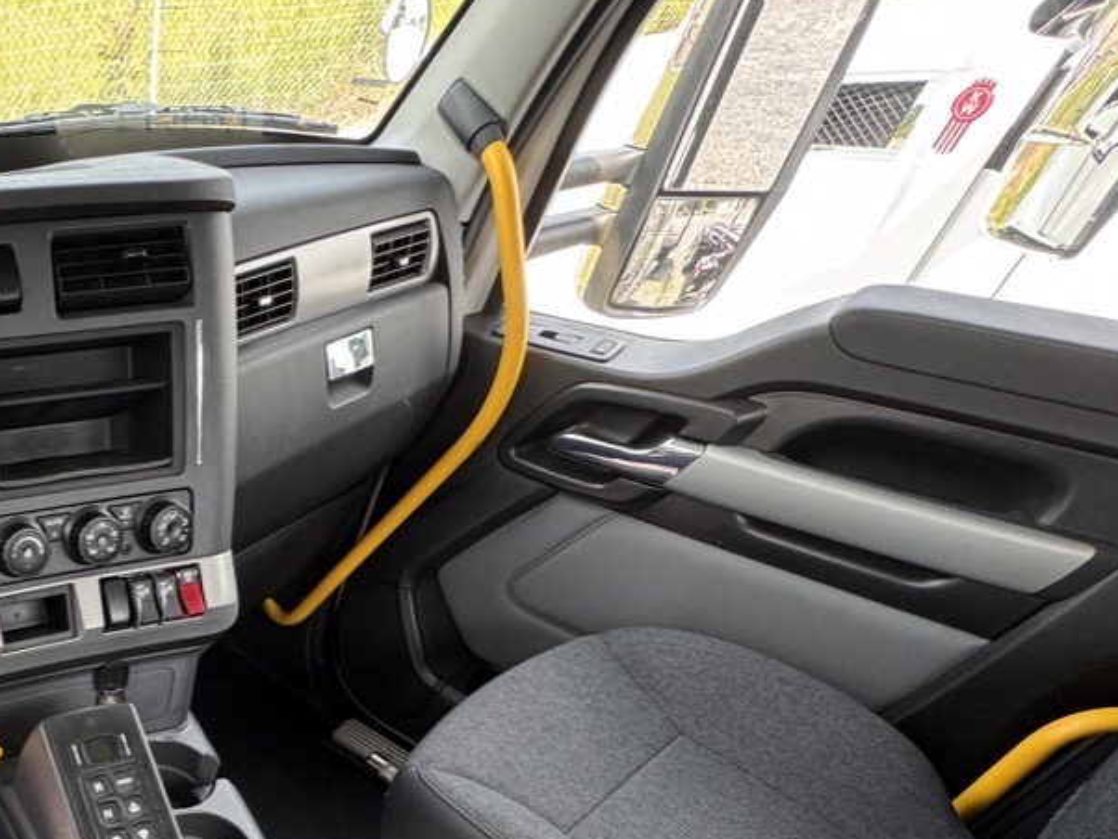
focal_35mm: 31
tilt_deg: -46.7
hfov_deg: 47.2
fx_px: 1002
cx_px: -31
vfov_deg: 40.5
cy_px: 815
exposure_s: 1/99
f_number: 2.2
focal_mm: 2.22
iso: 160
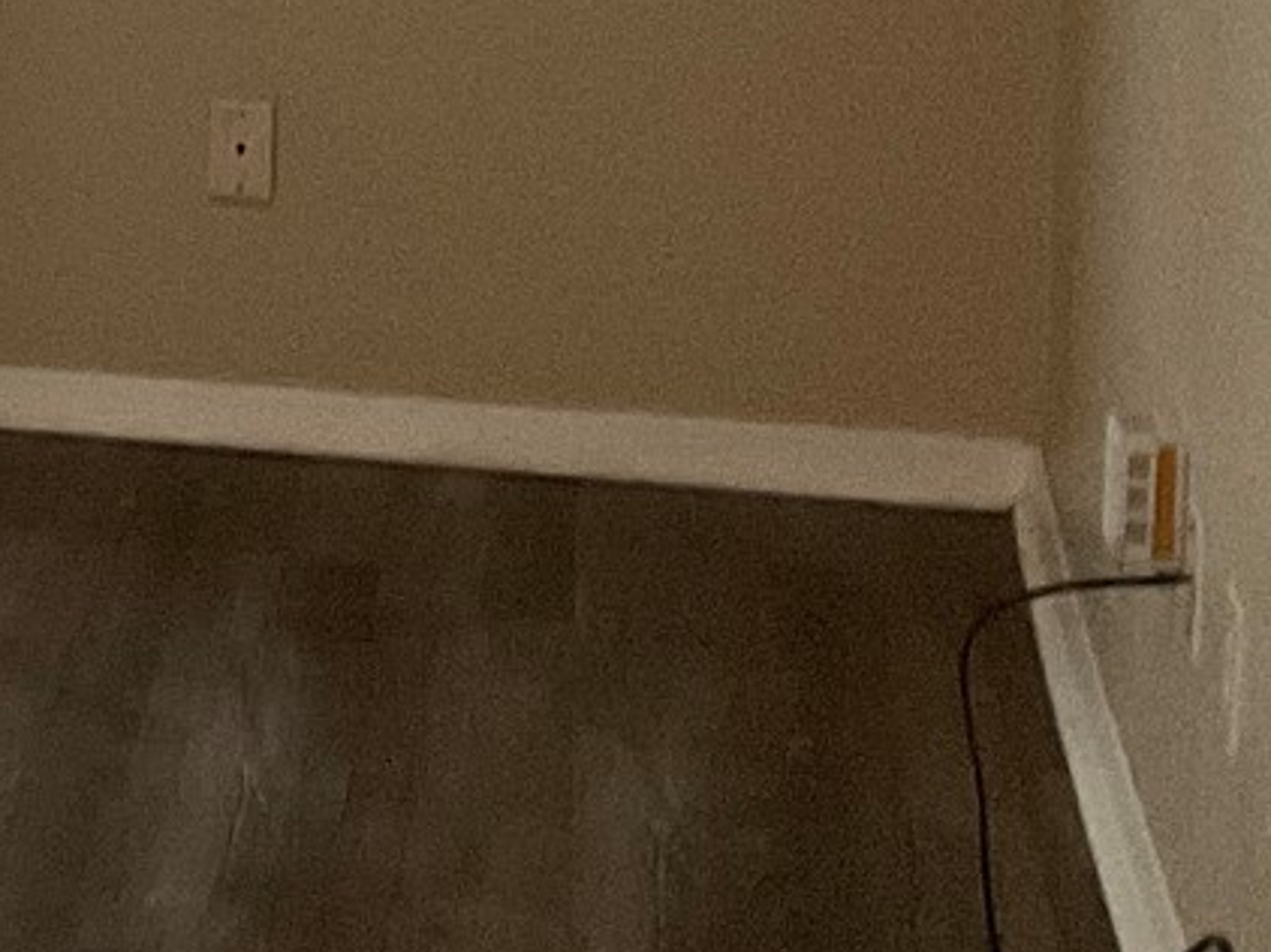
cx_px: -1524
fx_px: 4844
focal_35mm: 132
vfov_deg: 10.9
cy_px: -404
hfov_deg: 12.5
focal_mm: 3
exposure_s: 1/60
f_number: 1.8
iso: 160
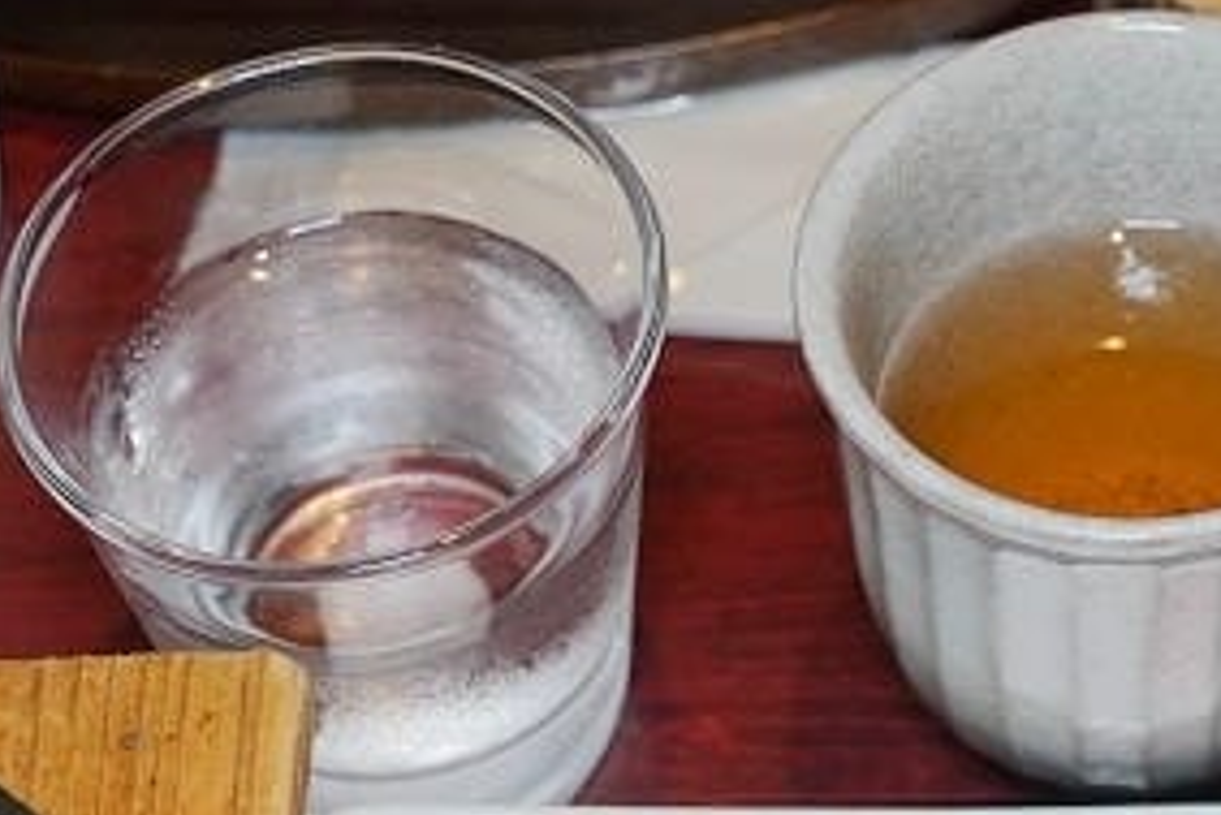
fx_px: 4174
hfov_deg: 16.6
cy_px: 1716
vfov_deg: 10.2
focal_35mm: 123
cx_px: 746
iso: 640
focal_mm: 29
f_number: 4
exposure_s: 1/160
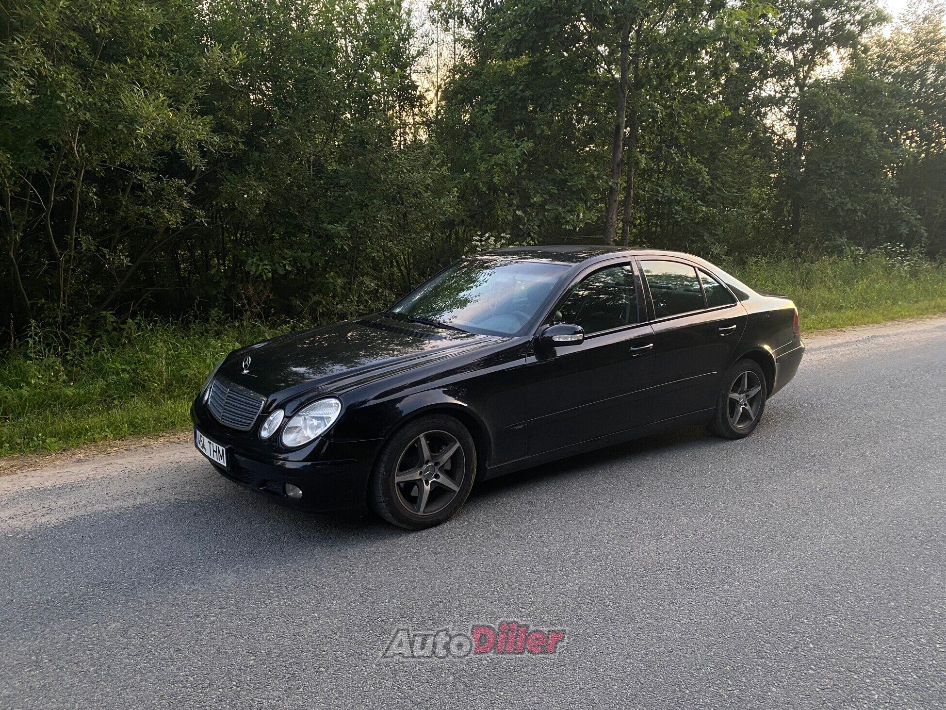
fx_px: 711
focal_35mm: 26
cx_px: 473
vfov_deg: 53.1
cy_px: 355
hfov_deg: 67.3
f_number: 1.8
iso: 160
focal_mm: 4.25
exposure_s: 1/60
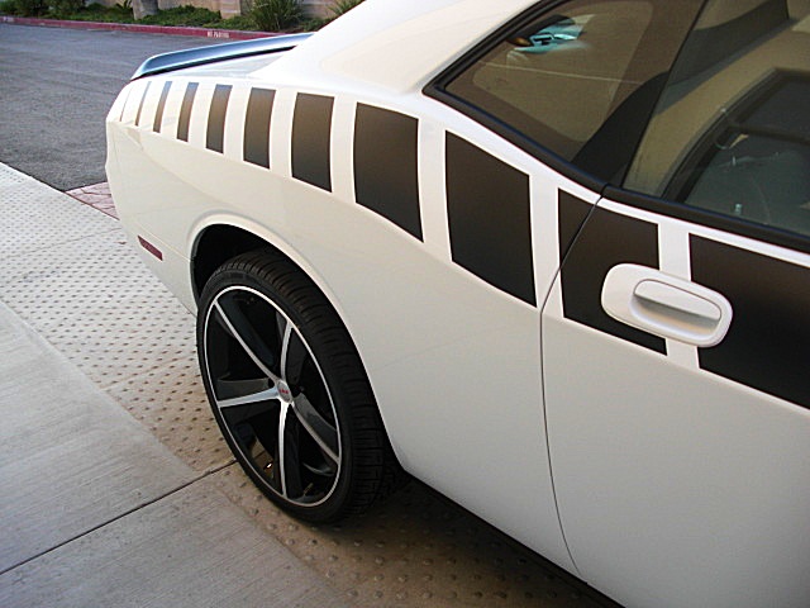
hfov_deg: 51.4
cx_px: 405
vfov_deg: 39.7
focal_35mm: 36
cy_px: 304
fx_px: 842
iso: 100
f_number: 2.8
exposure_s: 1/80
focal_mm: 6.3
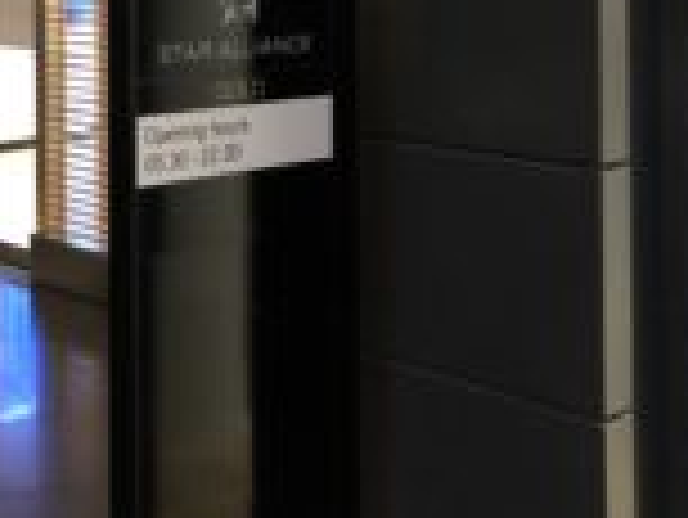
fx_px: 1313
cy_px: -41
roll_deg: +1.5
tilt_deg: +0.4
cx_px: 126
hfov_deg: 28.7
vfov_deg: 21.2
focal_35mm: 66
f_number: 1.8
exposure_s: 1/5
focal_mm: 4
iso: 80
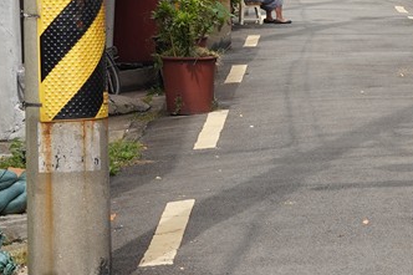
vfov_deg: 6.5
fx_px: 2419
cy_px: -68
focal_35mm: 211
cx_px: 342
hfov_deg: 9.7
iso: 100
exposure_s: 1/100
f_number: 9
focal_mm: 35
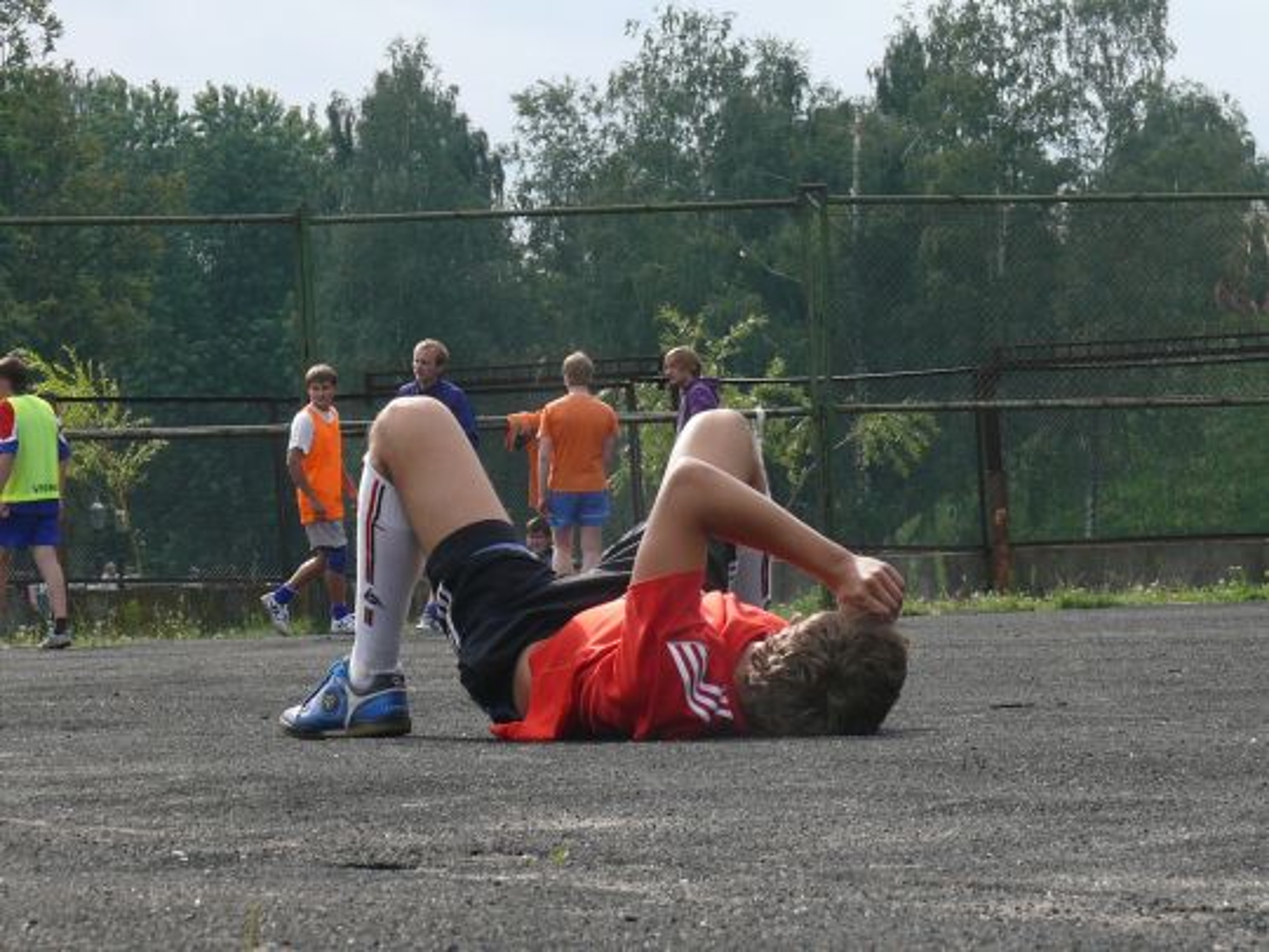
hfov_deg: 8.9
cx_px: 634
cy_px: 476
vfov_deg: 6.7
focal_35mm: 223
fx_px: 8175
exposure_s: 1/250
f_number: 5.6
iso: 100
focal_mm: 26.5
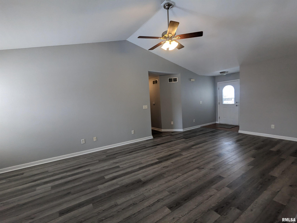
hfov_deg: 94.4
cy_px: 112
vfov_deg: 78.2
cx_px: 148
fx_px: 137
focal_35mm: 16
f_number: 2.2
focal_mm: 2.35
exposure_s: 1/23.8
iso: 55
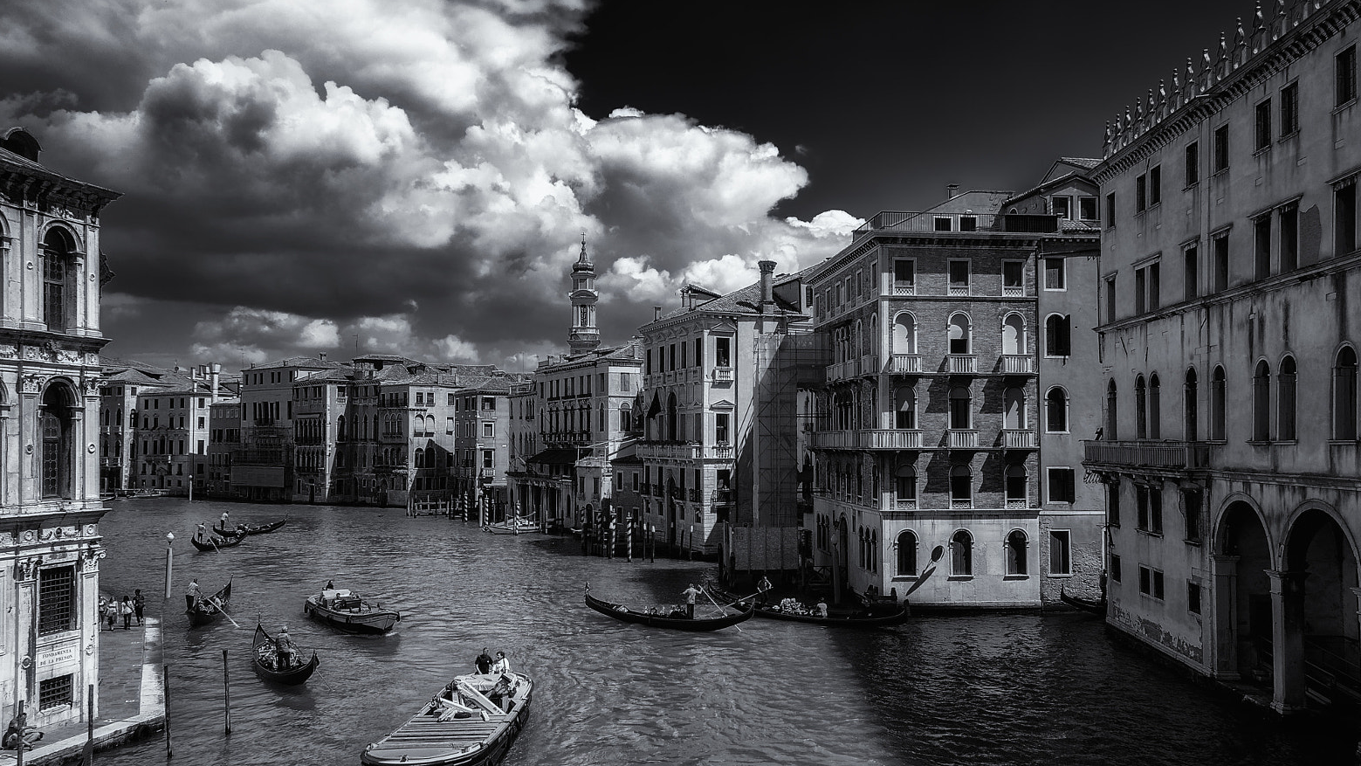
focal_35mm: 29
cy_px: 449
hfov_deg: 66.1
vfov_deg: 40.1
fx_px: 1047
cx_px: 684
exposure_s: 1/320
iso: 200
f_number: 9
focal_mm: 18
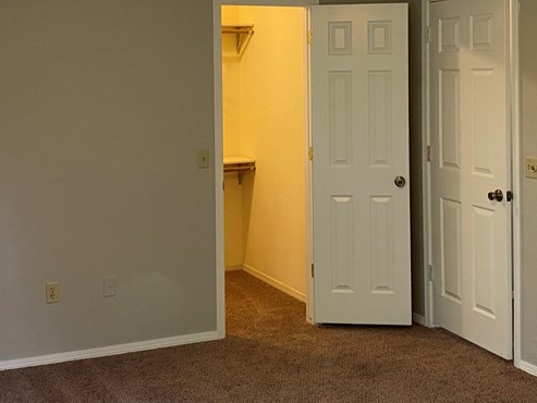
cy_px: 95
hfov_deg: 35.5
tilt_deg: -1.7
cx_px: 267
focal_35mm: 54
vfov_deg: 26.7
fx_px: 838
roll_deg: +0.7
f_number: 1.8
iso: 320
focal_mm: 4.25
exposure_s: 1/60
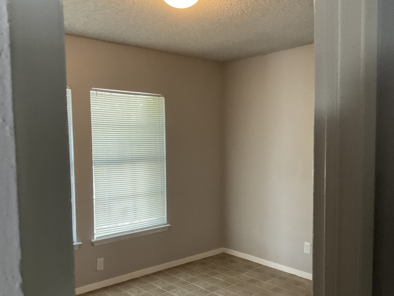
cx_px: 196
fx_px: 387
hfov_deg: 54.0
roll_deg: +0.8
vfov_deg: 41.7
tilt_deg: -3.3
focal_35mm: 34
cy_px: 167
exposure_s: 1/60
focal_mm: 3
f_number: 1.8
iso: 160
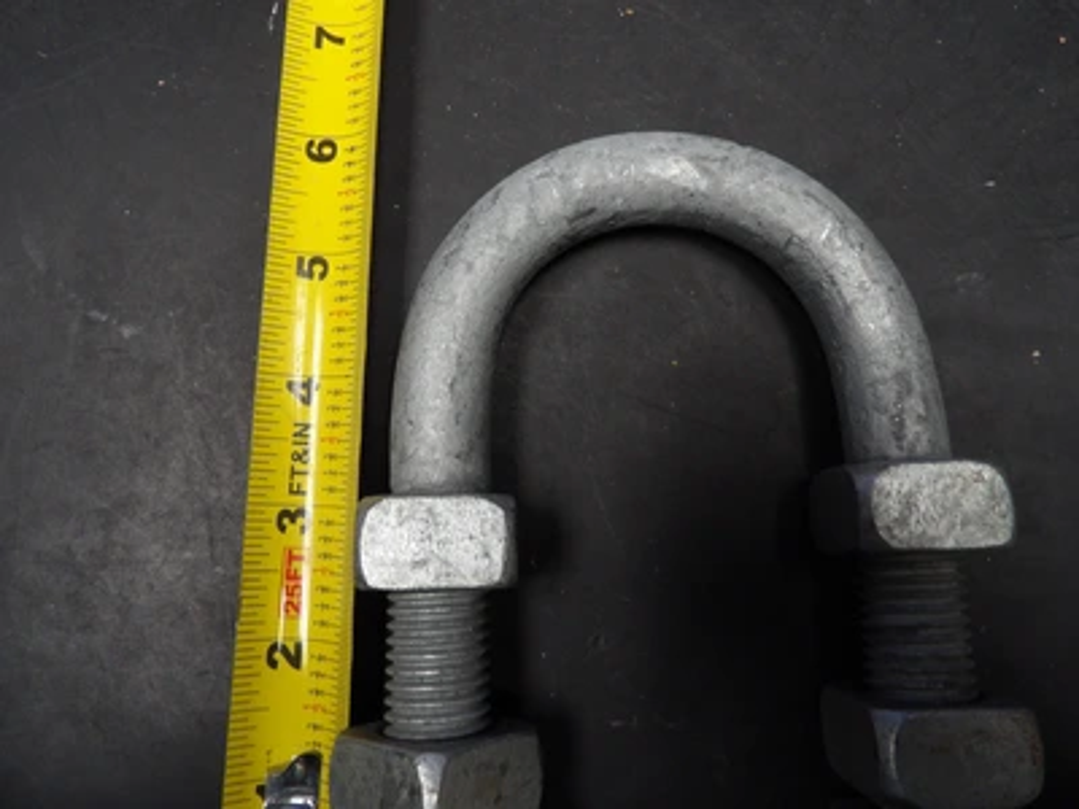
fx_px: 748
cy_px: 404
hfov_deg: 71.6
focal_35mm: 24
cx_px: 540
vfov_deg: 56.8
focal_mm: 4.3
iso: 226
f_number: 3.2
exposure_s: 1/17
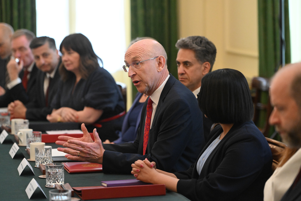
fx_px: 1045
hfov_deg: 16.4
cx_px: 150
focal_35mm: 125
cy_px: 100
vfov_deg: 11.0
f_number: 3.2
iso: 6400
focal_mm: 125
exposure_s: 1/800
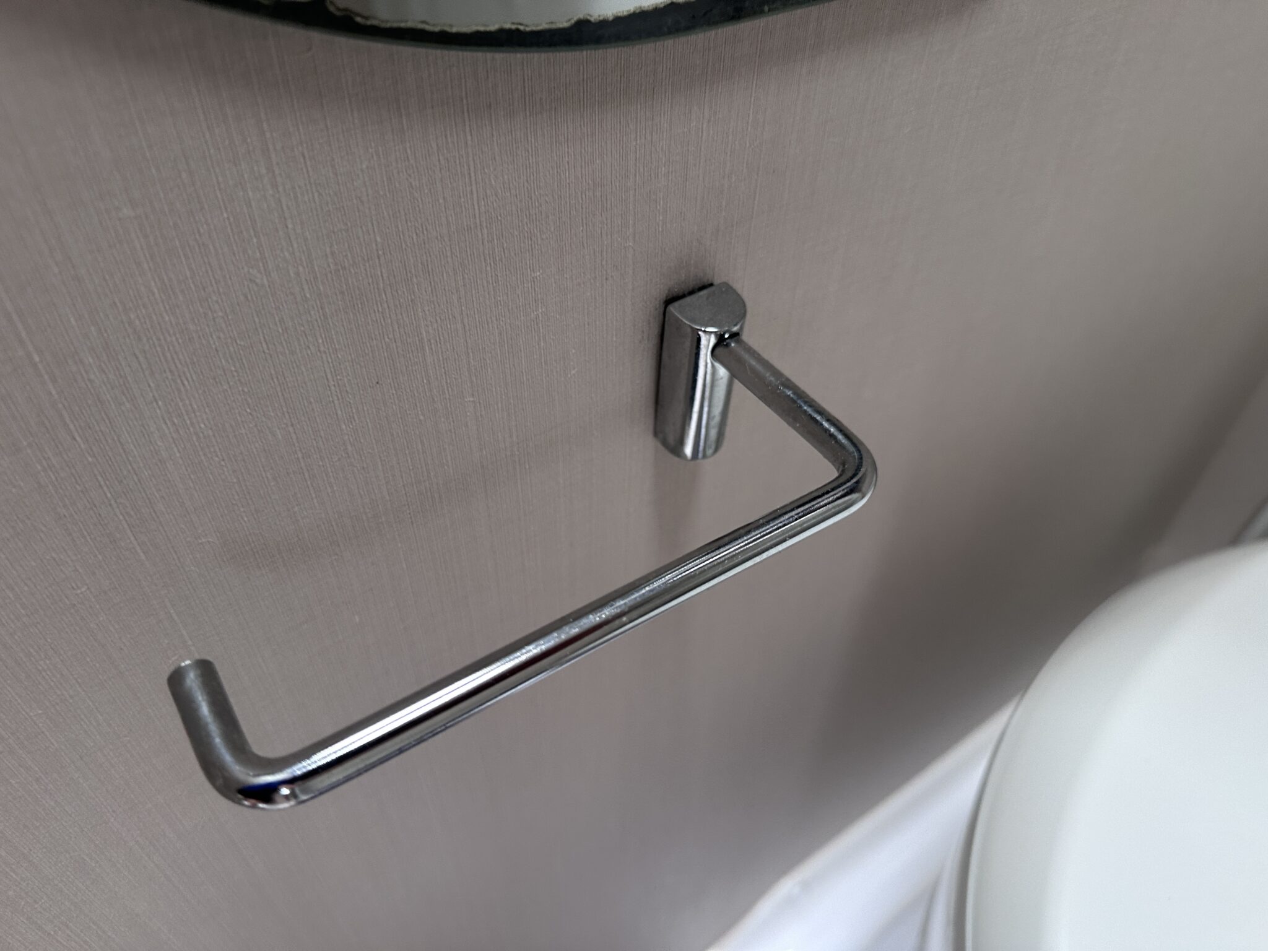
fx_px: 879
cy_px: 476
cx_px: 634
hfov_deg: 71.6
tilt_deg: -48.1
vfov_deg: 56.8
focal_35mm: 24
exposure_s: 1/60
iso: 250
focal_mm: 6.86
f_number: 1.78
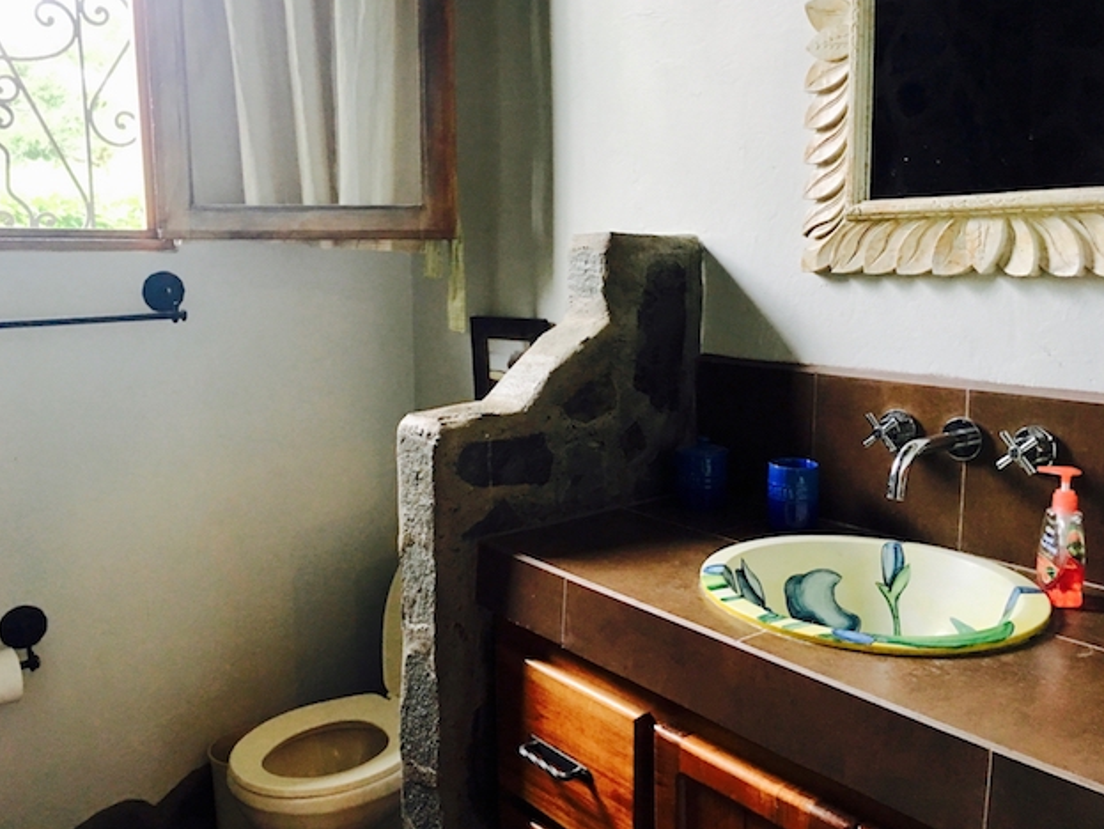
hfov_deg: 59.9
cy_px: 402
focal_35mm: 30
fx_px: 957
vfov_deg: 46.8
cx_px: 536
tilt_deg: -6.8
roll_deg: +0.7
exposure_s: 1/15
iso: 64
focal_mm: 4.15
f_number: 2.2
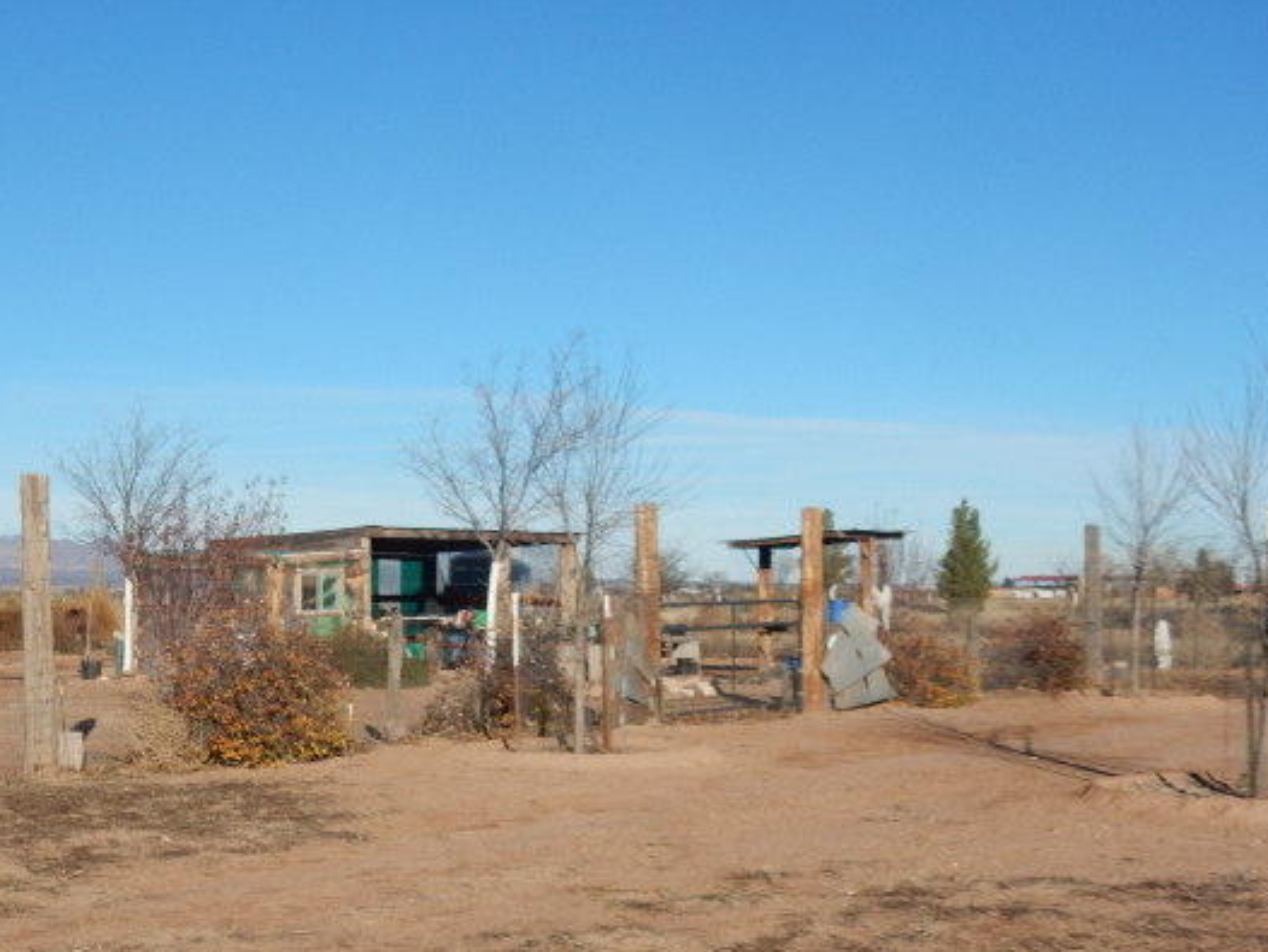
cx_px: 533
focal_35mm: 62
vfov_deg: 23.7
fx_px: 2272
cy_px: 537
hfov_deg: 31.1
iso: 125
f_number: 4.5
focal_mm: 9
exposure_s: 1/1600
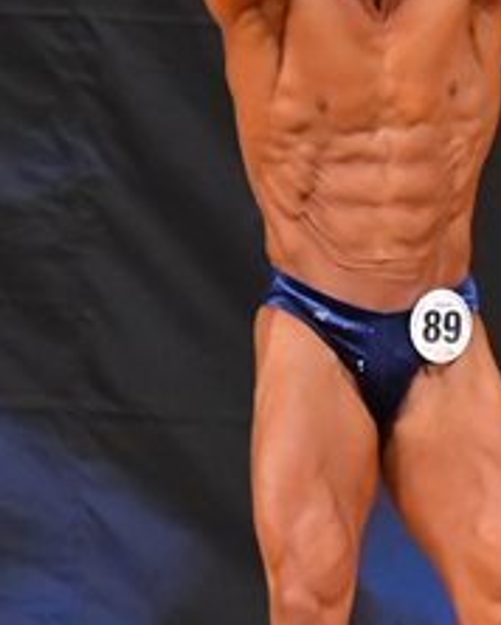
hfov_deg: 1.7
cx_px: 933
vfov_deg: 2.1
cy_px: 304
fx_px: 17251
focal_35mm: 932
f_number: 5.6
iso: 6400
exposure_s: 1/400
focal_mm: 190
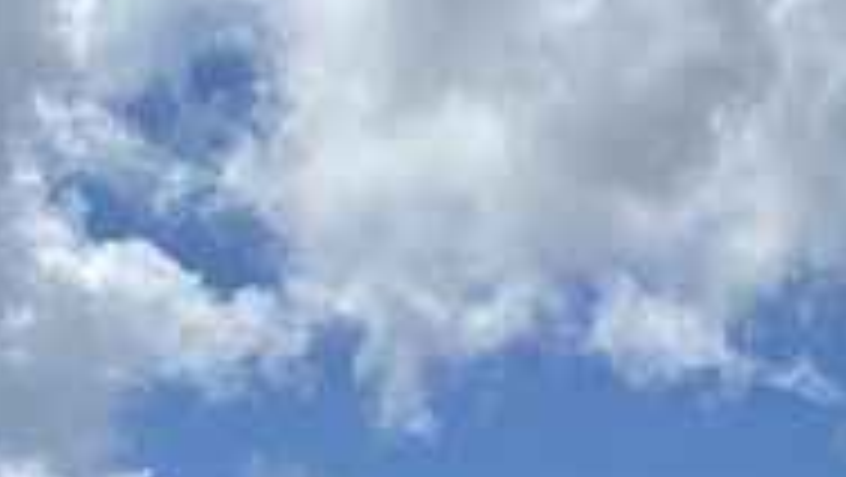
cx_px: 1044
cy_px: 1076
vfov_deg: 7.5
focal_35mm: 154
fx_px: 3457
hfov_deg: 13.5
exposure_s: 1/5236
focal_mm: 4.25
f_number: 1.8
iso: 32
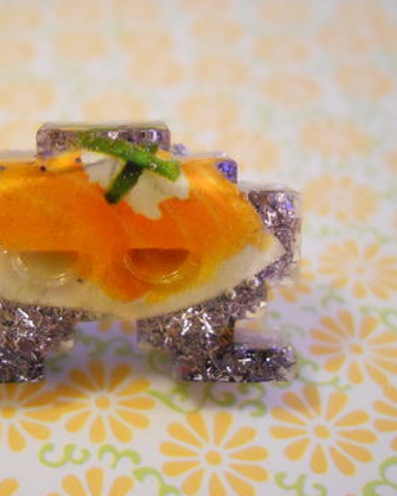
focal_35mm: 54
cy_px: 248
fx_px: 793
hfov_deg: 27.9
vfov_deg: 34.7
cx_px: 118
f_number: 3.1
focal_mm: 6.72
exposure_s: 1/8
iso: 640
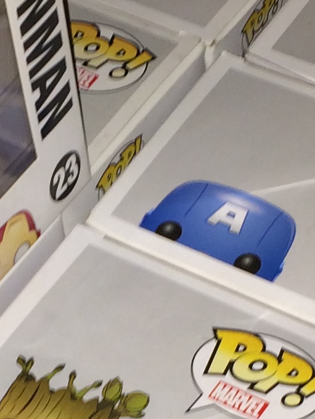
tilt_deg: -55.1
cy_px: 420
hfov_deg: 10.6
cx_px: 65
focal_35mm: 139
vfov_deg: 14.0
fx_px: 1686
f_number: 2.2
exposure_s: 1/30
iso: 50
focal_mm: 4.15
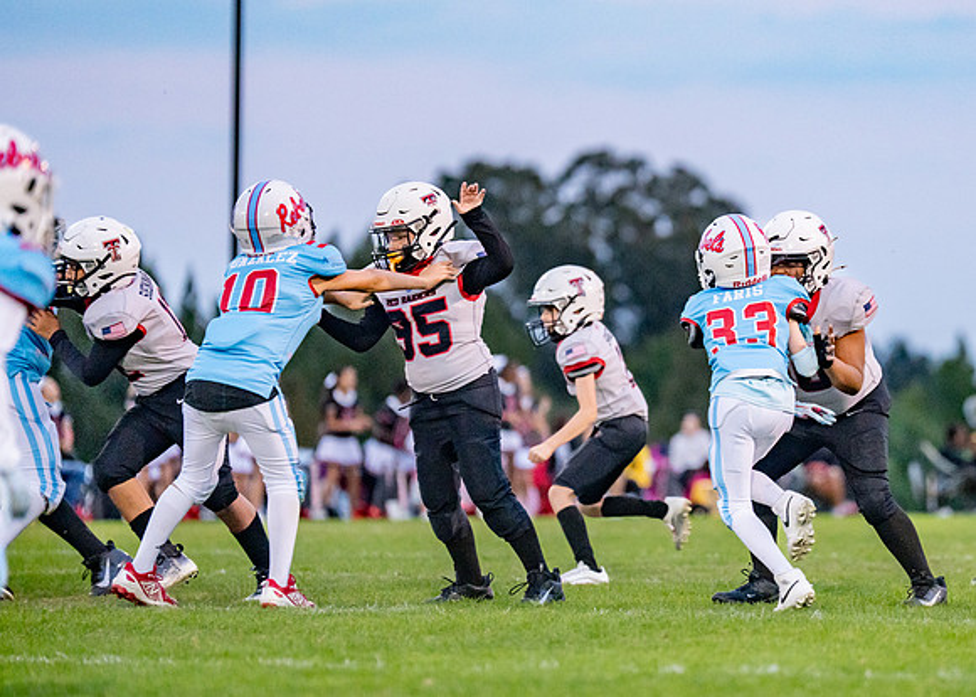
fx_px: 8582
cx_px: 664
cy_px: 349
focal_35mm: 310
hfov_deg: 6.5
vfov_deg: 4.6
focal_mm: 200
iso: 2000
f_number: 2.8
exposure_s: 1/1000
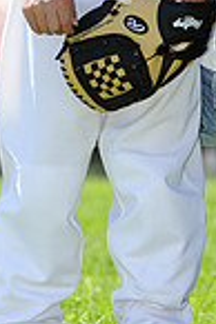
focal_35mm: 537
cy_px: -78
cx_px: 239
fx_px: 4844
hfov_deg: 2.6
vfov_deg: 3.8
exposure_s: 1/800
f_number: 4.5
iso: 200
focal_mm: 90
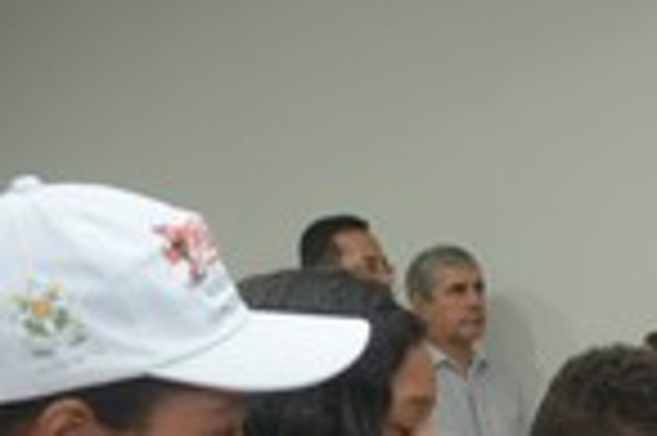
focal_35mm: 102
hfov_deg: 18.6
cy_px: 629
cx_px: 860
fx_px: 1859
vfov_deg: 12.8
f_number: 3.8
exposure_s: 1/80
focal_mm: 22
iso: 1600
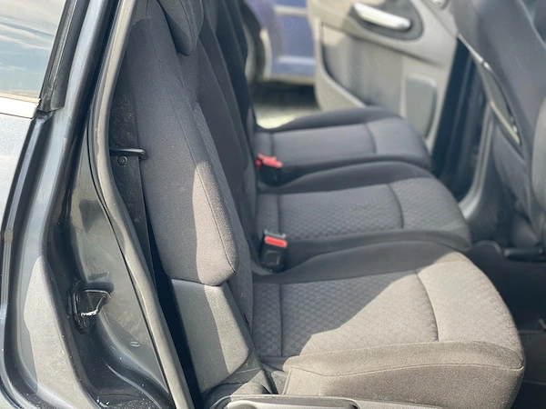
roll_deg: -8.1
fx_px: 1009
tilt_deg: -21.3
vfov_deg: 22.9
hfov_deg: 30.3
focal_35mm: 64
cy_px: 204
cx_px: 273
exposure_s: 1/121
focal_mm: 7.5
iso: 50
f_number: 2.2
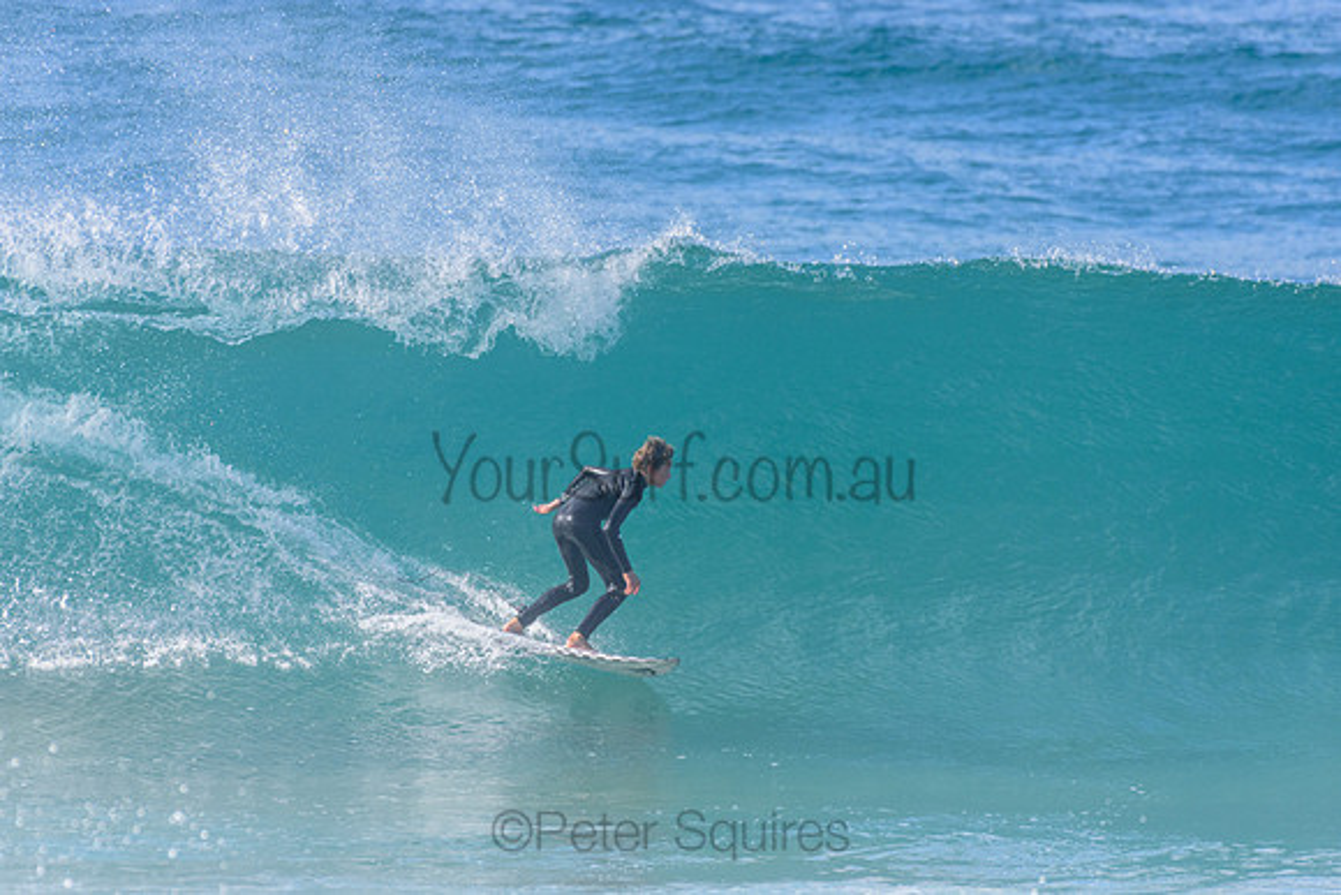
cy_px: 448
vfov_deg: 1.8
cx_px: 670
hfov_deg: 2.7
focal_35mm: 750
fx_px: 27943
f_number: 5.6
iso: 450
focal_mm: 500
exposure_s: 1/2000
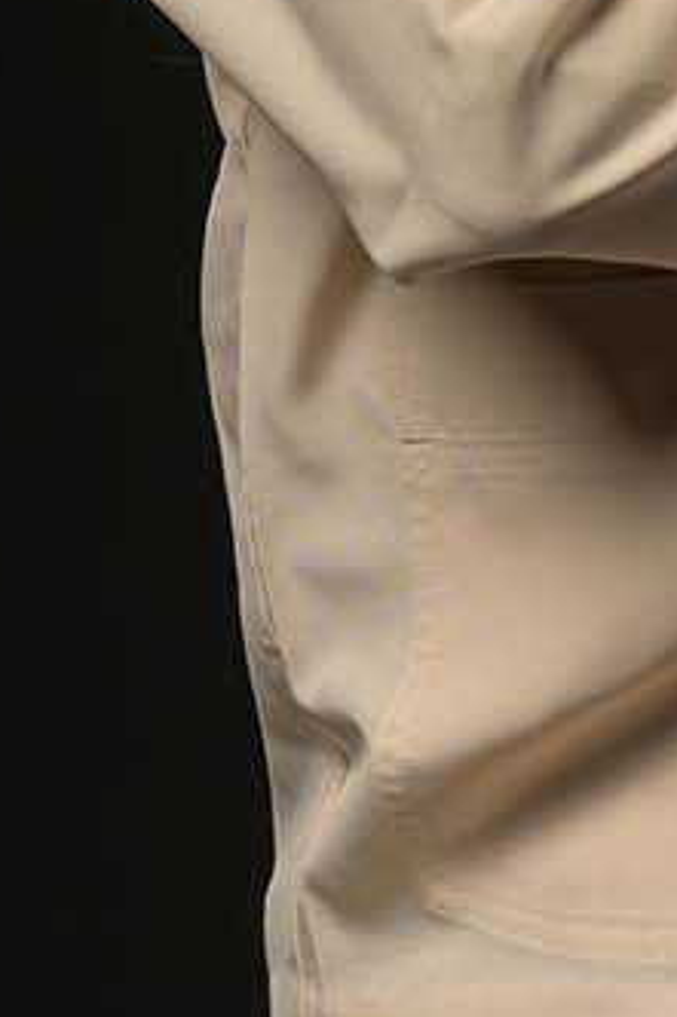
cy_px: -389
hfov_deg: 3.7
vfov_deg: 5.5
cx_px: 1179
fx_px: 10419
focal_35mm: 369
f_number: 8
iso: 250
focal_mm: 85
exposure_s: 1/200
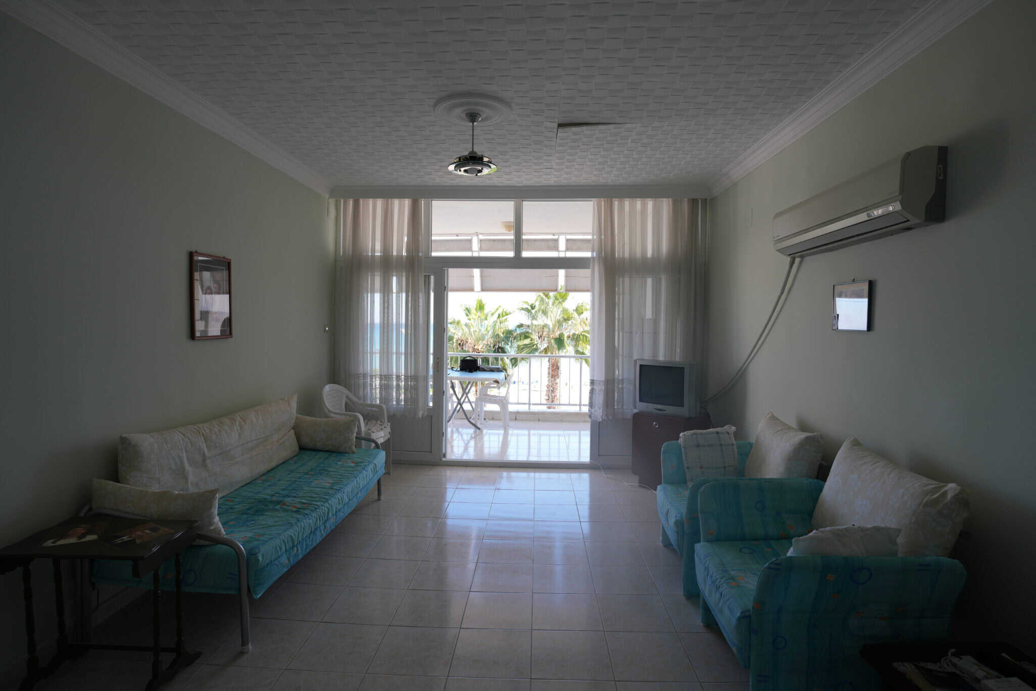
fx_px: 489
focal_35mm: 17
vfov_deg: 70.4
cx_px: 518
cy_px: 346
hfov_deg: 93.3
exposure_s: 1/160
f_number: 4
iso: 160
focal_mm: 17
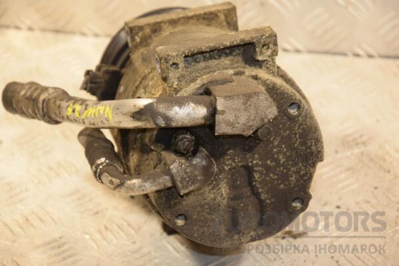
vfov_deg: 9.9
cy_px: 133
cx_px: 200
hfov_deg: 14.9
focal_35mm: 138
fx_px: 1529
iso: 800
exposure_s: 1/100
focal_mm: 92
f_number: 5.6
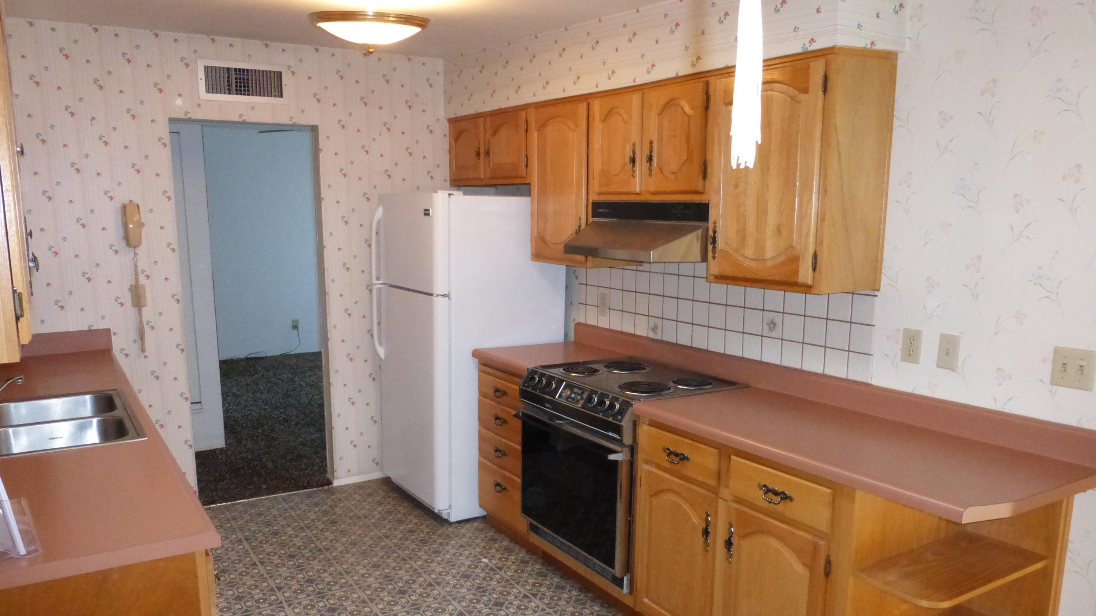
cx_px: 533
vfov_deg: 41.3
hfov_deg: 67.9
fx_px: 814
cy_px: 362
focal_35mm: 28
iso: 800
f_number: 3.3
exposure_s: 1/60
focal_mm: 4.3
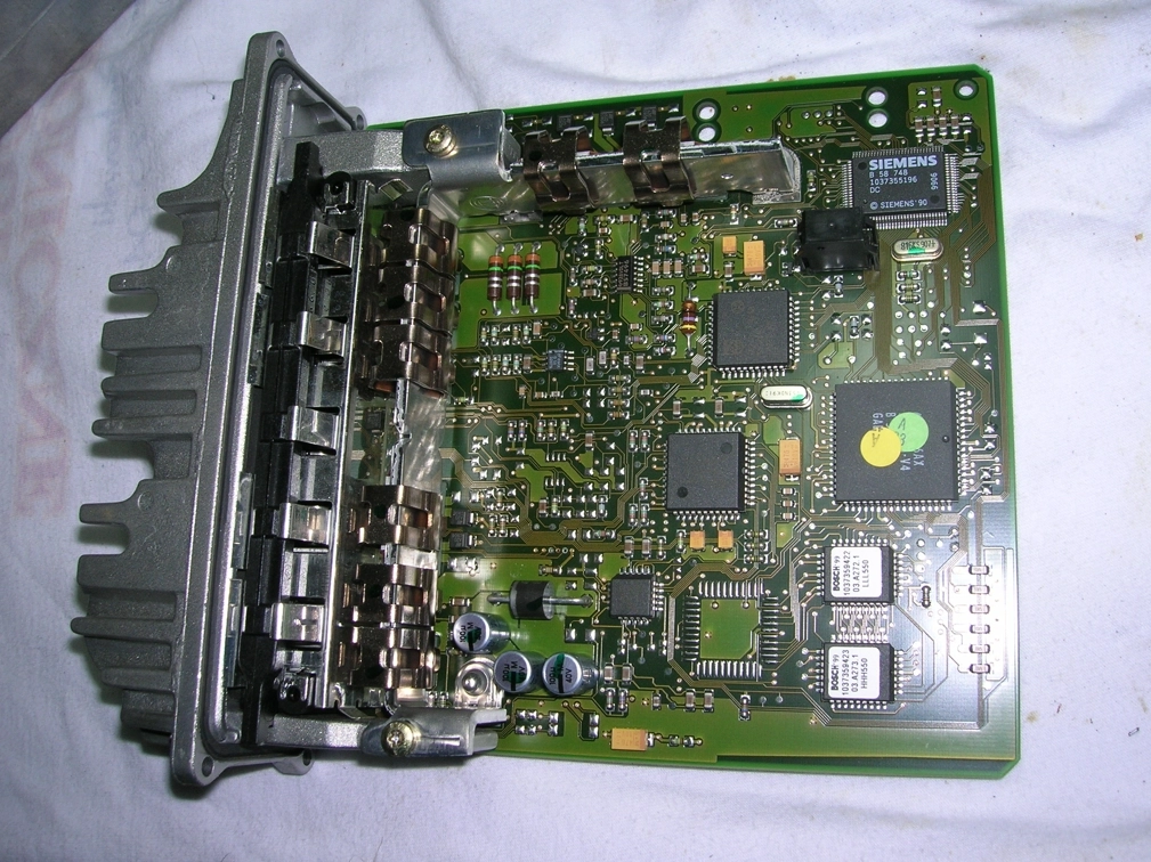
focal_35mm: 34
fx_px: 1130
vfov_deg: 41.8
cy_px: 431
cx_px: 576
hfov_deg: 54.0
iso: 50
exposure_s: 1/60.1
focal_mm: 5.7
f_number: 4.9
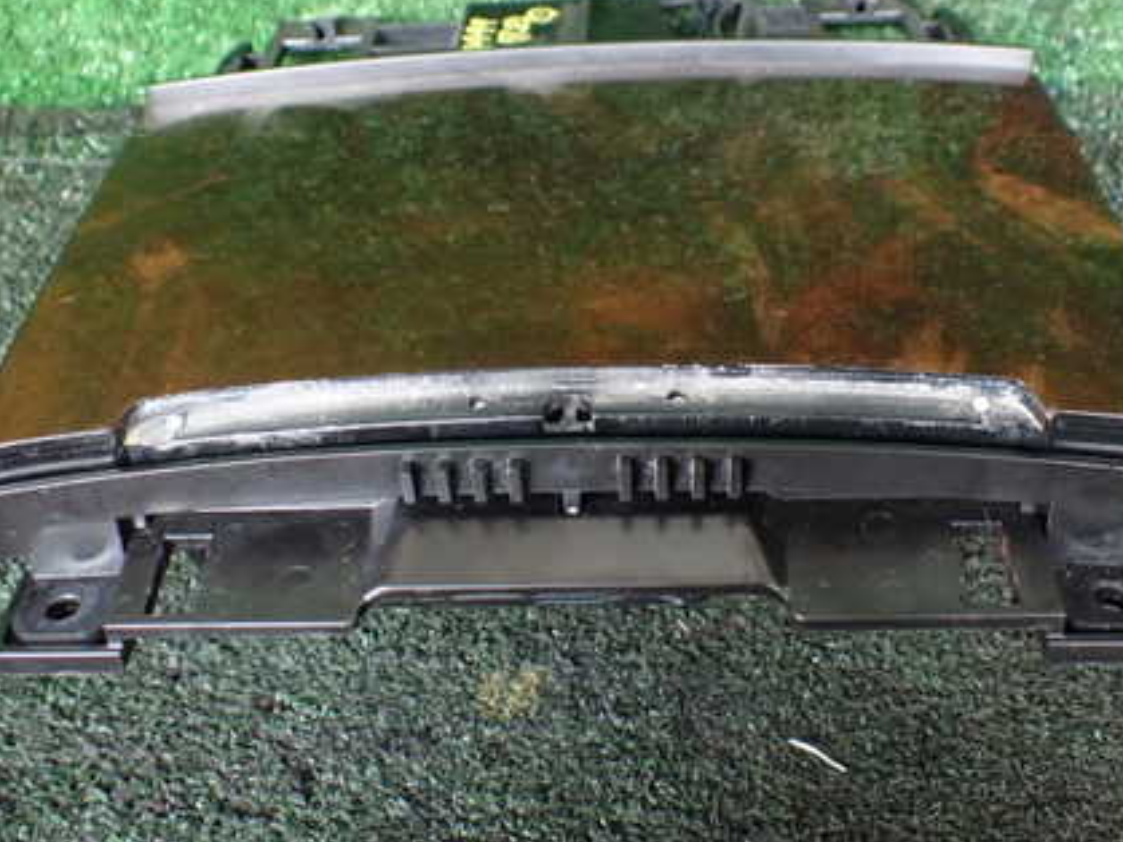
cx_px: 541
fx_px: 1395
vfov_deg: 33.5
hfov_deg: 43.9
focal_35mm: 43
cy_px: 333
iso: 800
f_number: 2.3
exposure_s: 1/40
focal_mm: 5.4
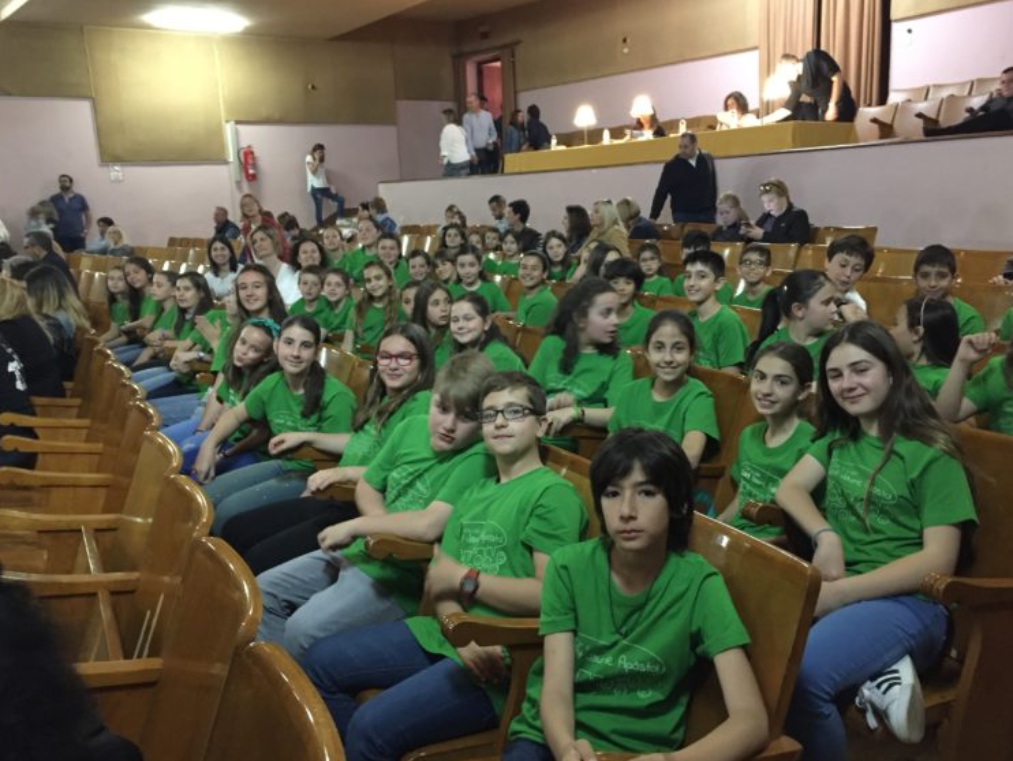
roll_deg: +2.8
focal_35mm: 30
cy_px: 370
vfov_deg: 46.8
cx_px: 513
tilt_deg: -12.0
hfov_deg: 59.9
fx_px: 878
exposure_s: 1/17
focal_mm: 4.15
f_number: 2.2
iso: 500
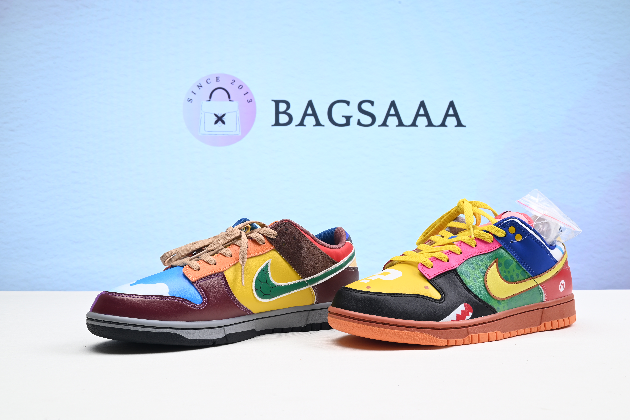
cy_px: 210
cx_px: 315
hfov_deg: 50.7
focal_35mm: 38
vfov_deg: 35.1
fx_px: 665
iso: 100
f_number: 16
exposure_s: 1/2
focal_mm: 38
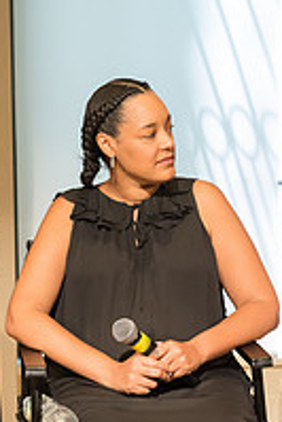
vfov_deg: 15.5
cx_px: 151
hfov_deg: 10.5
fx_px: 1536
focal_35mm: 131
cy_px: 335
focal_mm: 58
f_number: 4
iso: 2500
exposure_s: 1/200
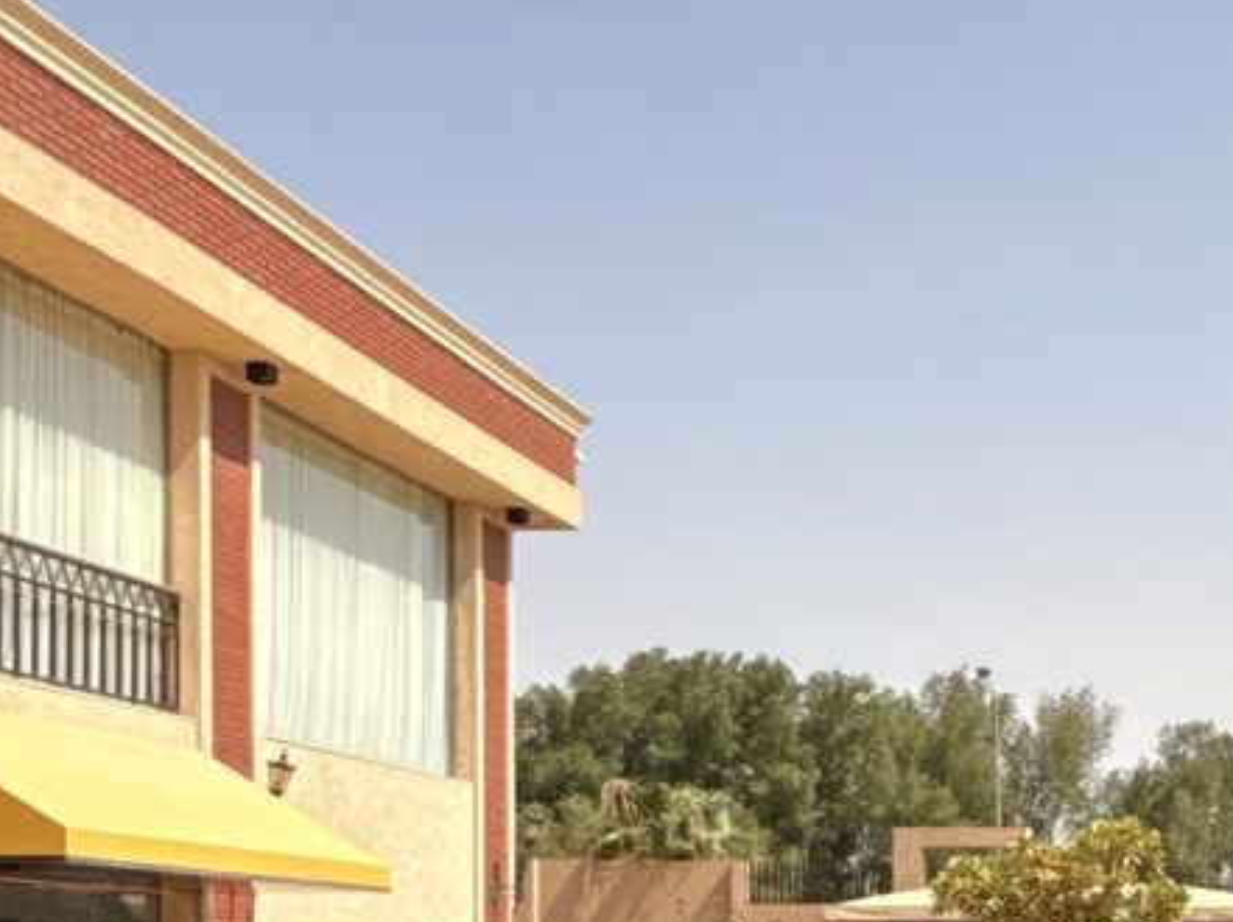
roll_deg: -0.5
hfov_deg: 28.7
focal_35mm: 61
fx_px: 2171
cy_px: 1006
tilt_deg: -0.8
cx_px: 1362
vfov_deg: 22.7
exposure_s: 1/2717
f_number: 2.2
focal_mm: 2.22
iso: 50
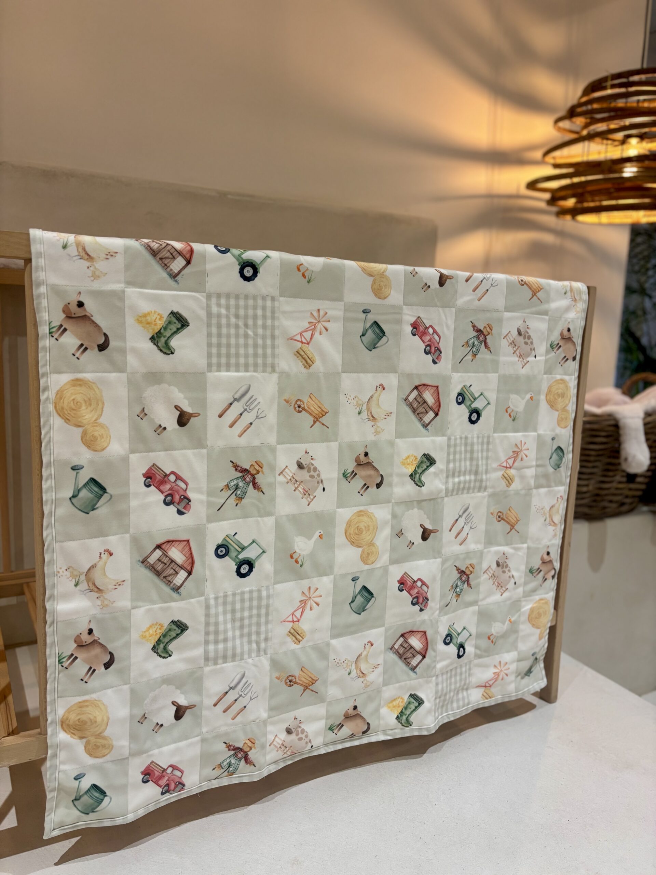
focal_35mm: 26
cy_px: 438
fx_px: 657
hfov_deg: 53.1
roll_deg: -2.7
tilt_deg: -9.1
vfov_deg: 67.3
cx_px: 328
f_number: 1.6
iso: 100
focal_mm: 5.96
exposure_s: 1/50
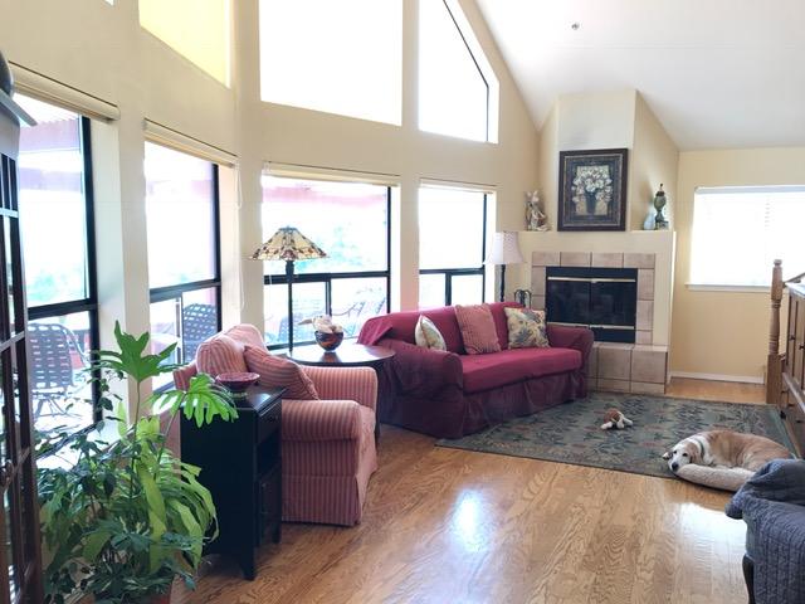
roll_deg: +0.1
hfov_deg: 63.4
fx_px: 651
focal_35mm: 28
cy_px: 302
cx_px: 402
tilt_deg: -6.1
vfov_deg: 49.7
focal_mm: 3.99
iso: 32
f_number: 1.8
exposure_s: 1/60
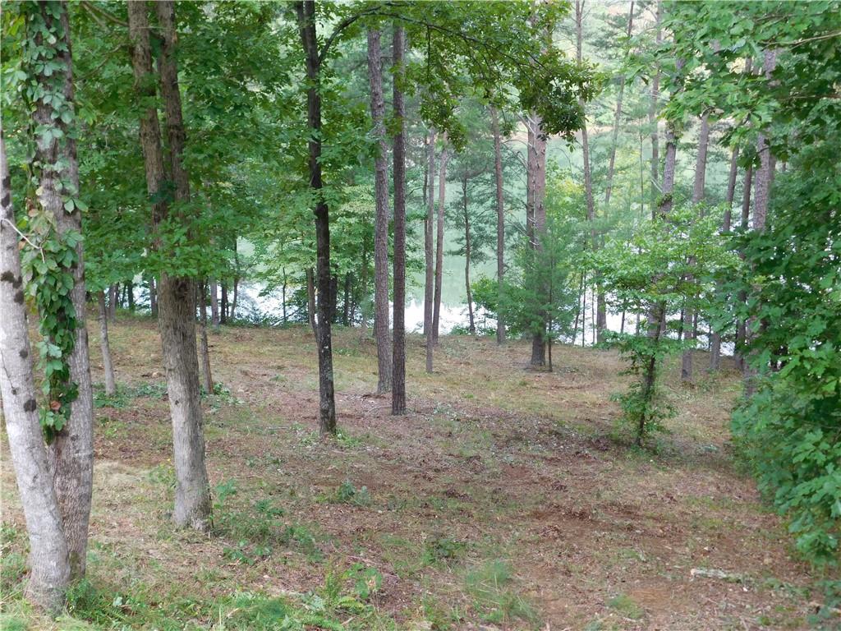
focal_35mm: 40
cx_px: 420
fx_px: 972
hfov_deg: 46.8
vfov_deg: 36.0
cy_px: 316
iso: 125
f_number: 3.6
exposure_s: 1/40
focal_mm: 7.1
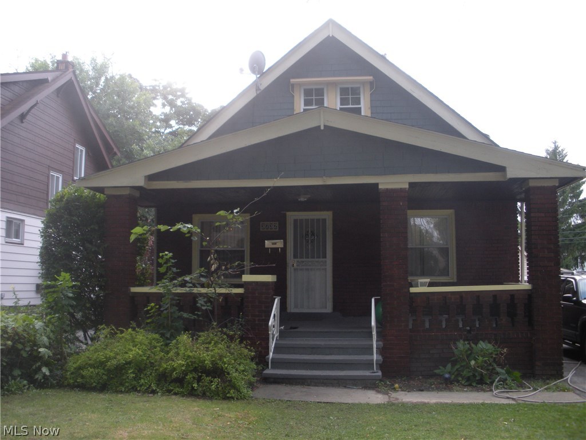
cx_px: 293
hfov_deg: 51.4
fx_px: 609
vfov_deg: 39.7
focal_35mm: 36
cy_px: 220
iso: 105
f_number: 3.5
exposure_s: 1/65.2
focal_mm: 6.3
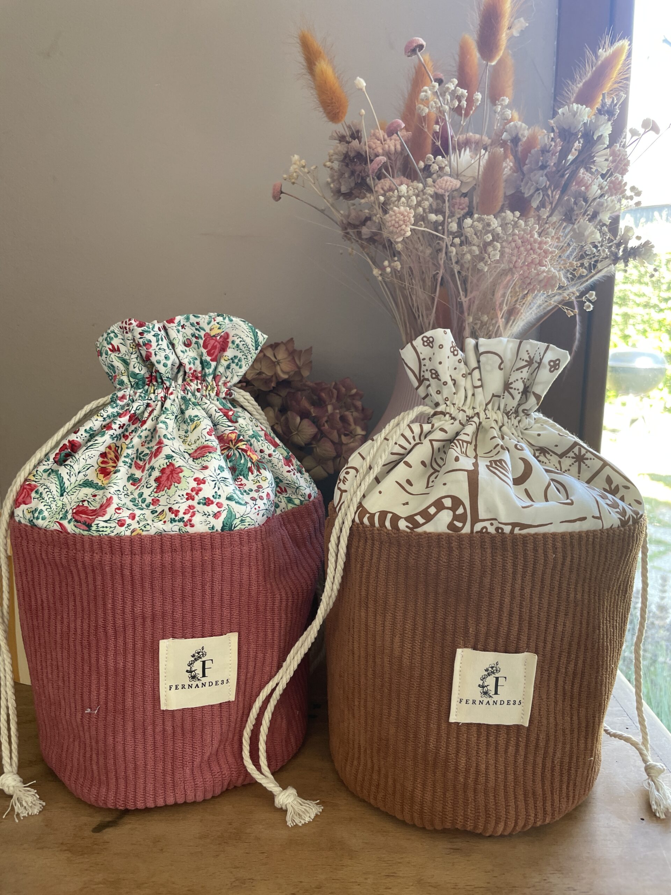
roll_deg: -0.4
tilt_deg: -10.5
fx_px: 672
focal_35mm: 26
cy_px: 448
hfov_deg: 53.1
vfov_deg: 67.3
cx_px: 336
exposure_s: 1/103
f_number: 1.6
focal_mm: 4.2
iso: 125
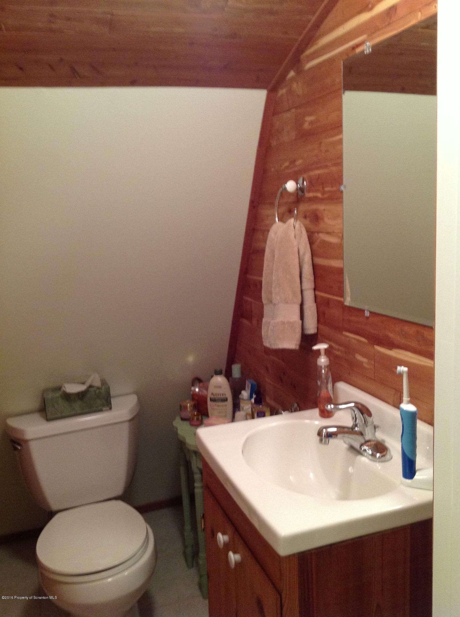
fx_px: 622
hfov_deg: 40.6
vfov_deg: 52.7
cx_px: 230
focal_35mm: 35
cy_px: 308
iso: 125
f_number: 2.4
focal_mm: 4.28
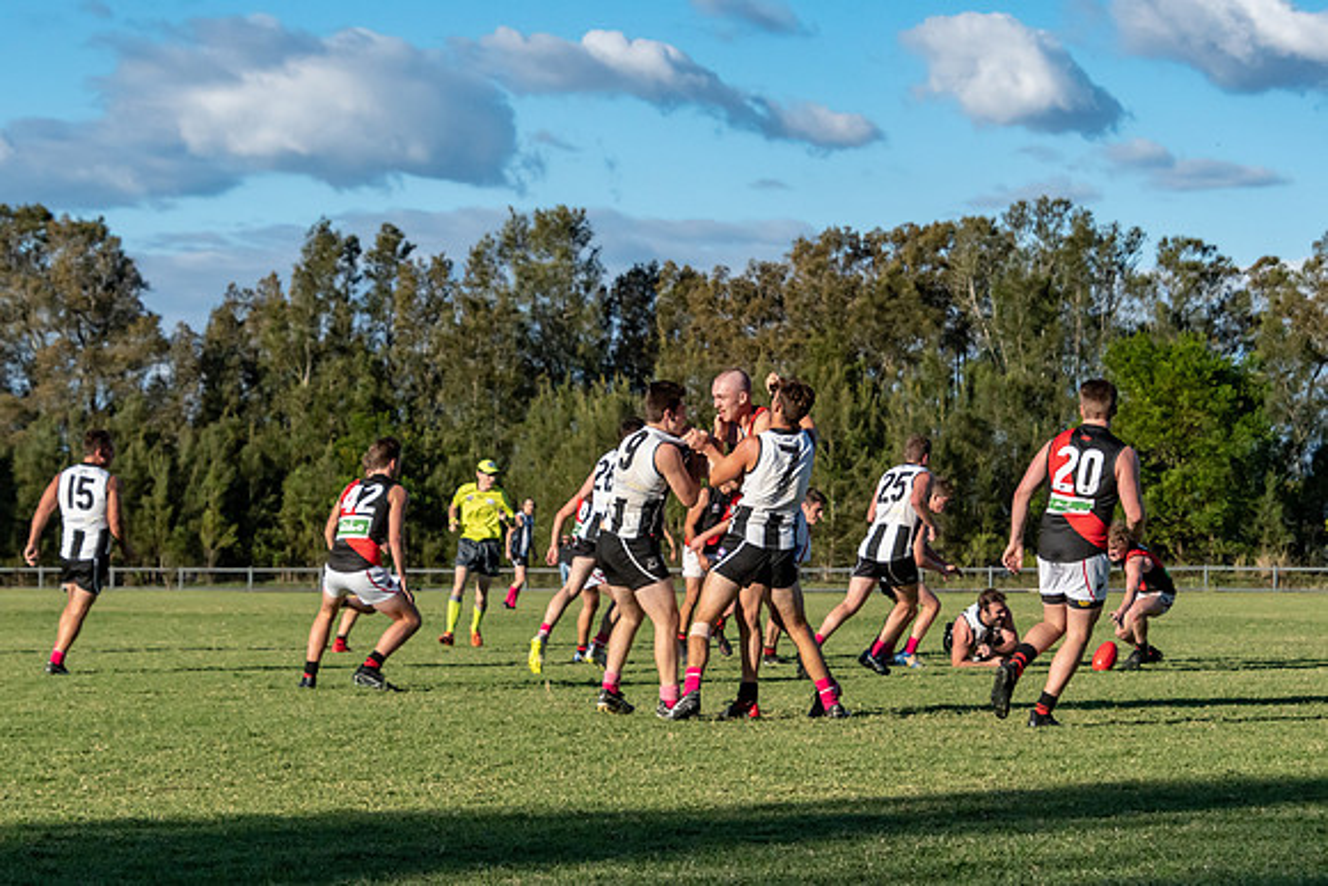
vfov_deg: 12.3
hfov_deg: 18.3
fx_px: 4121
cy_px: 443
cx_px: 663
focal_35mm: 112
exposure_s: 1/8000
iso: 800
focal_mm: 70
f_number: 6.3
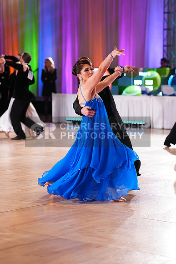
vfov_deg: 18.6
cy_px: 132
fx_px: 806
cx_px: 88
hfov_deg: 12.5
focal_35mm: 110
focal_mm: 110
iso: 2000
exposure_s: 1/500
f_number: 2.8
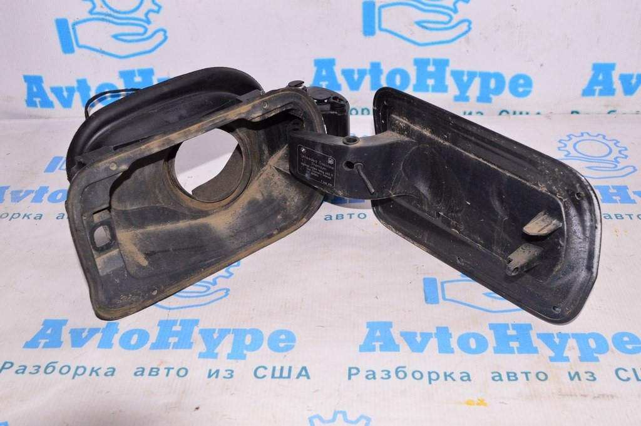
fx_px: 747
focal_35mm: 42
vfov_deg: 31.8
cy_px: 213
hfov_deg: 46.4
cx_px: 320
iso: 1600
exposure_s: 1/200
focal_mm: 28
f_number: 8
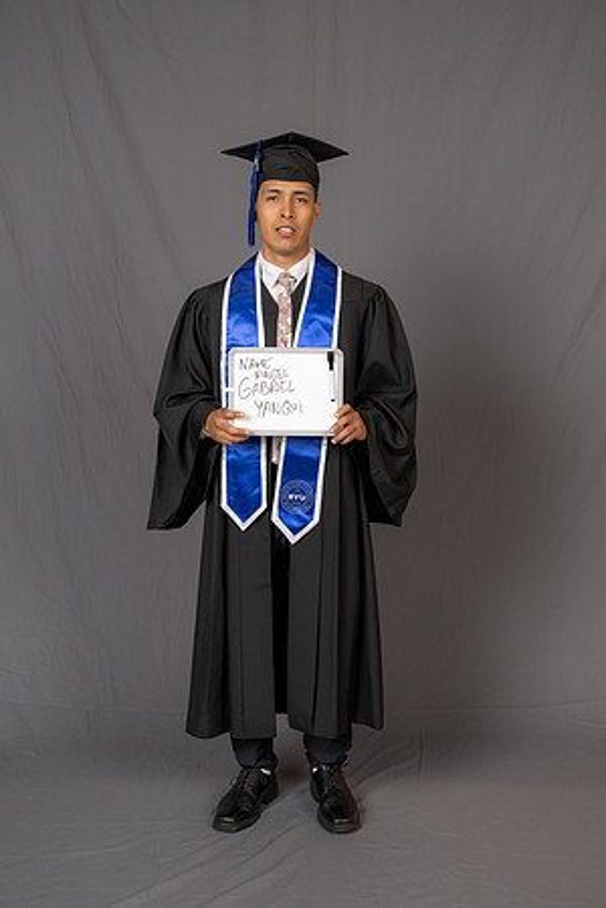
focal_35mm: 50
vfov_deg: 39.6
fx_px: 1262
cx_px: 303
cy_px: 454
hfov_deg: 27.0
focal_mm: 50
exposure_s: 1/200
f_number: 8
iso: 2000
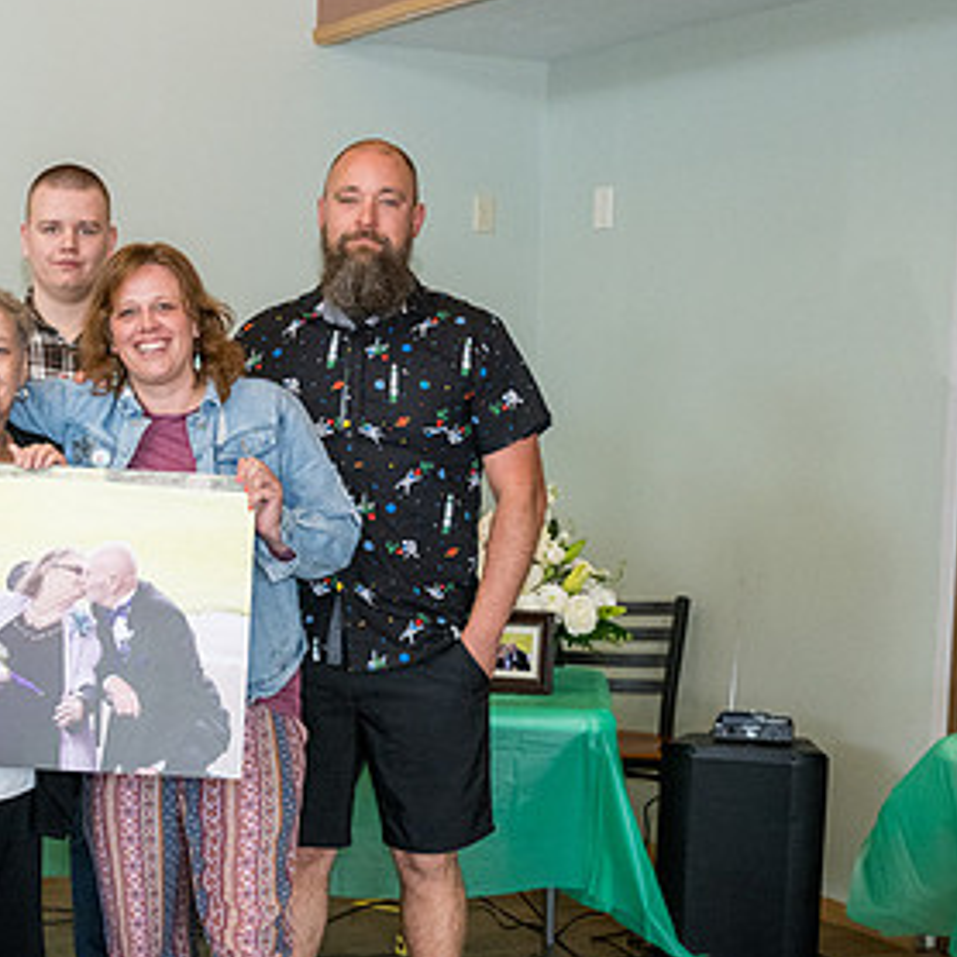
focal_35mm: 62
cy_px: 628
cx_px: 138
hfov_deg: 27.0
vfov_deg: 27.6
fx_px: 1939
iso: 3200
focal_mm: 35
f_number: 6.3
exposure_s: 1/250
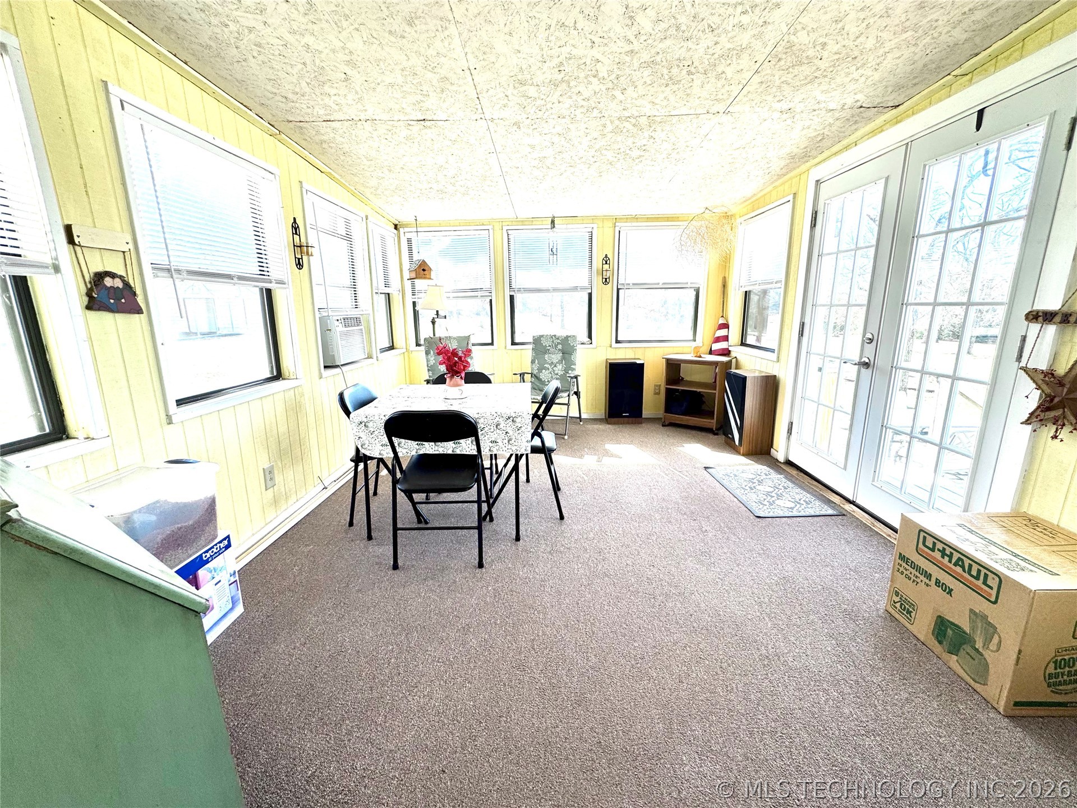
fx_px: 436
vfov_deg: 85.7
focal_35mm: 14
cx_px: 538
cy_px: 404
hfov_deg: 102.1
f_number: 2.2
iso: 40
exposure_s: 1/131
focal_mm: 2.22
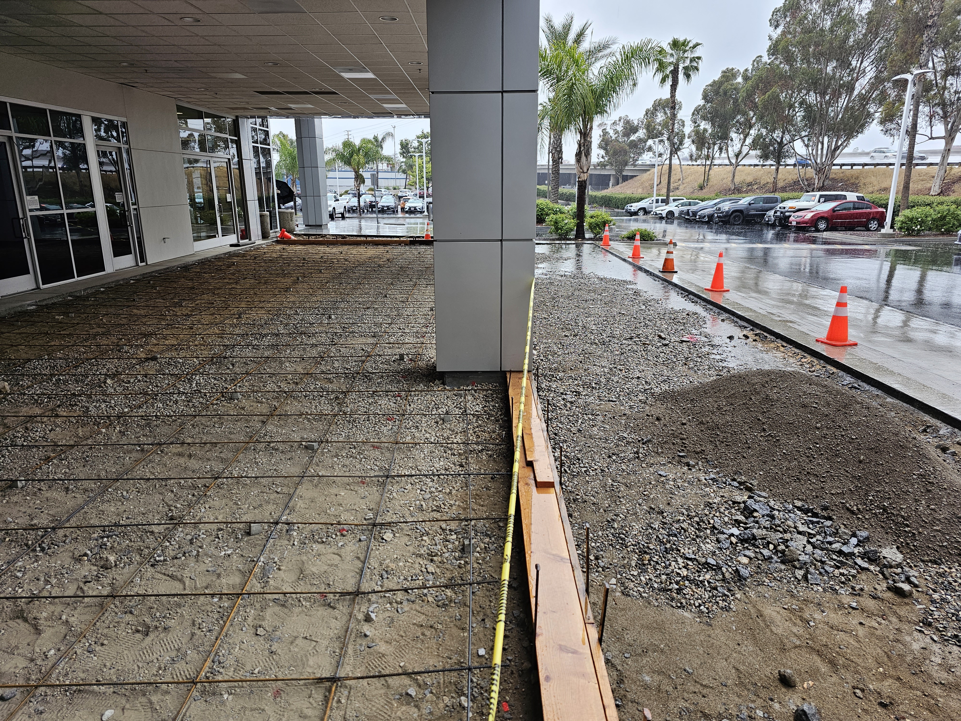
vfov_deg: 58.9
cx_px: 480
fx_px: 639
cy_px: 360
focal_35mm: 23
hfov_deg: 73.9
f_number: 1.7
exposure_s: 1/180
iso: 100
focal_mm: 6.3
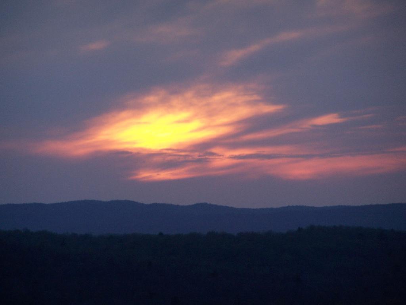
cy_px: 152
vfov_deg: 3.9
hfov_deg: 5.2
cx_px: 203
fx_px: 4457
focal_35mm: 380
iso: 140
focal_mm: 63
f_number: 3.7
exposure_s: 1/160
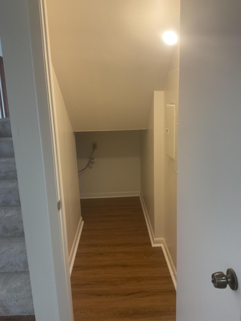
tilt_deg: -11.1
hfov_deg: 48.2
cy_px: 160
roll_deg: +1.3
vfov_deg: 61.7
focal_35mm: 29
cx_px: 120
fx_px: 269
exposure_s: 1/60
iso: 80
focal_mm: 3
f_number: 1.8
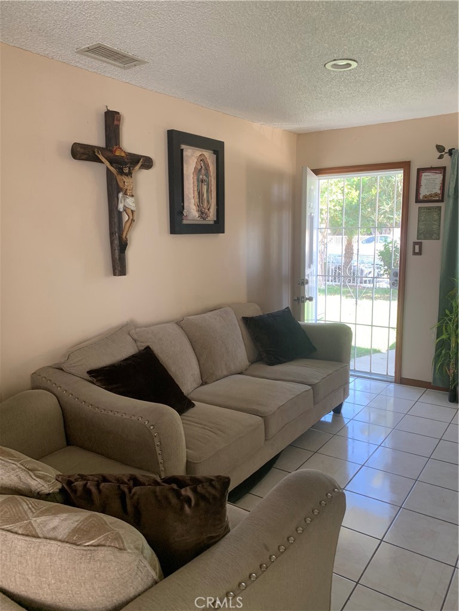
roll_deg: +0.8
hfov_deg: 53.1
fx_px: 460
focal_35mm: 26
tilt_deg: -8.7
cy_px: 306
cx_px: 230
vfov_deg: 67.3
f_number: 1.8
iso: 100
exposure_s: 1/68
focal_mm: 4.25
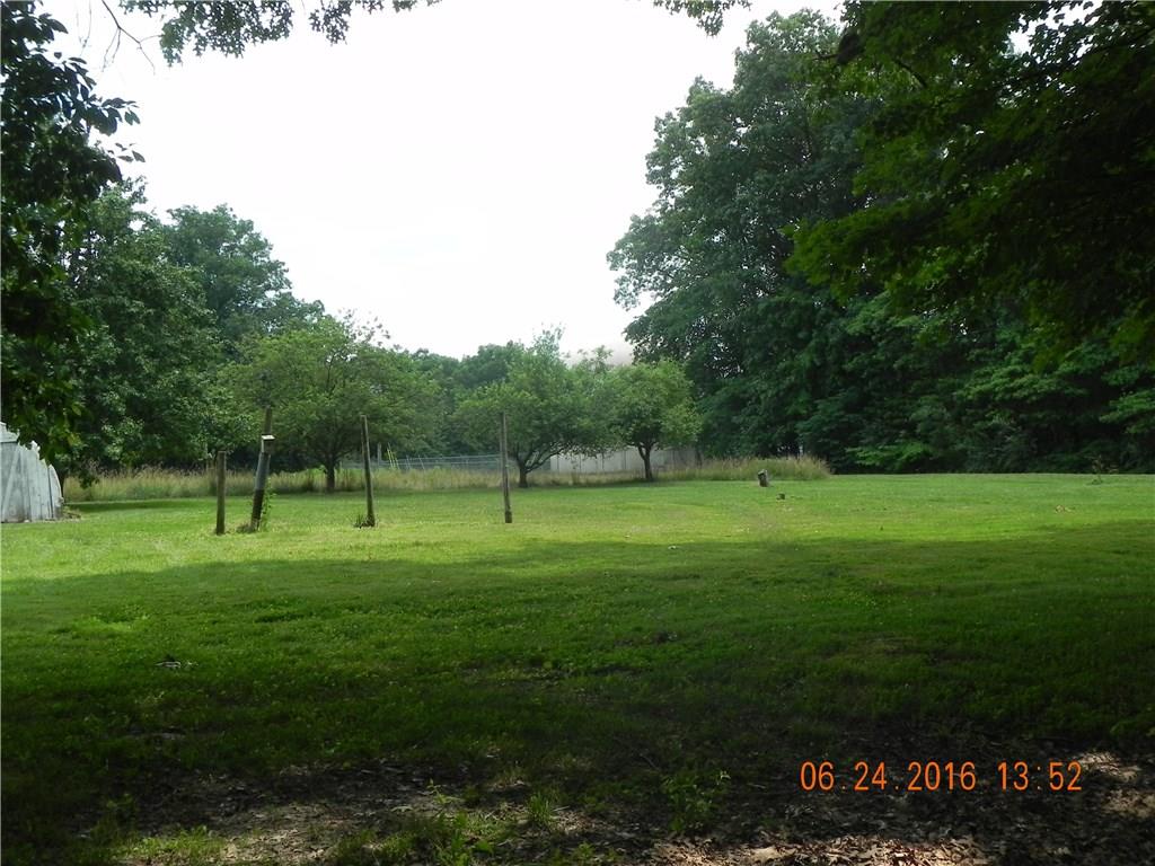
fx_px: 1535
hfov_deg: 41.2
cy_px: 433
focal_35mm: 46
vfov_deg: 31.5
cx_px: 578
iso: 160
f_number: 5.6
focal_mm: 8.2
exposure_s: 1/238
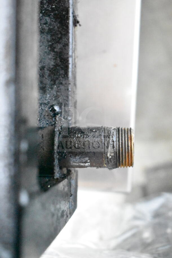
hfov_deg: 21.6
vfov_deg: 31.9
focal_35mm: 63
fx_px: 451
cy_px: 129
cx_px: 86
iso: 25600
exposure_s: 1/50
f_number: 5
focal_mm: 42
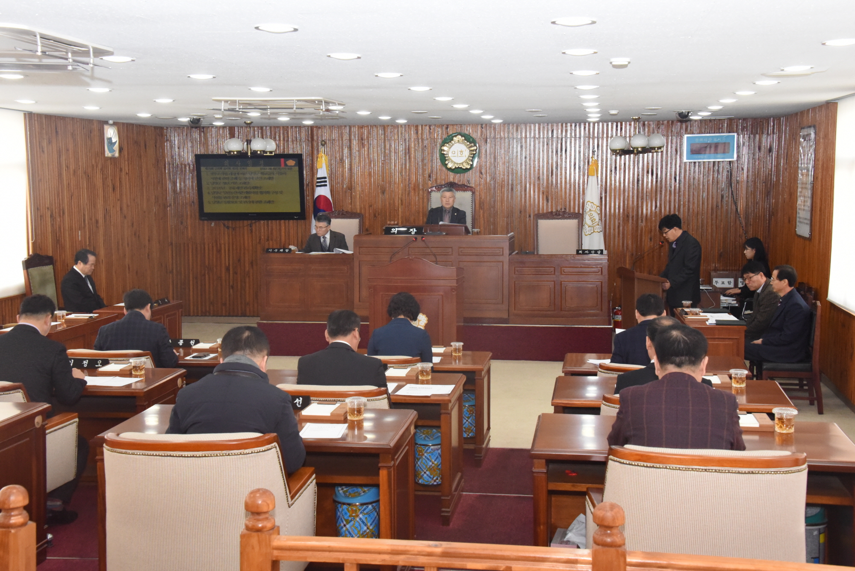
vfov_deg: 27.0
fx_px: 1188
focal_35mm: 50
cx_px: 428
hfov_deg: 39.6
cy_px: 286
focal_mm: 50
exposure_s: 1/200
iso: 8000
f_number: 11
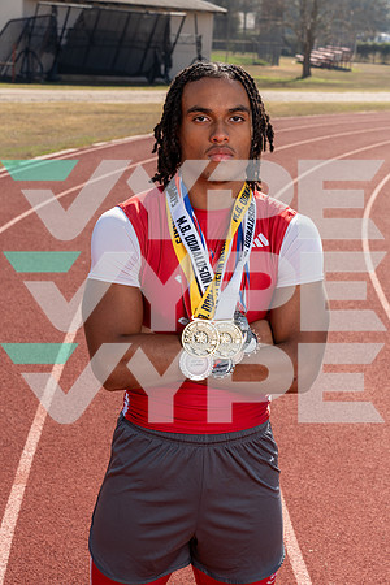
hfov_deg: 19.5
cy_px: 292
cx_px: 195
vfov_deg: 28.8
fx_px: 1137
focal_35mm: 70
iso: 125
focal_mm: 70
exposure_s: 1/200
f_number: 9
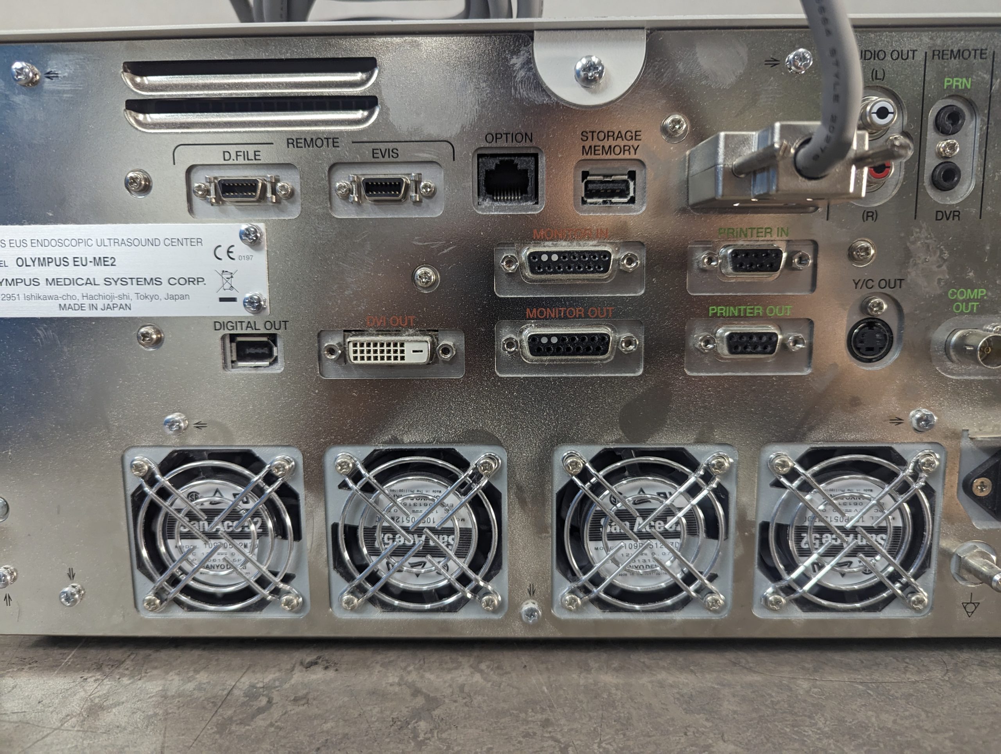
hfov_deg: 71.5
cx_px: 500
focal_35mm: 24
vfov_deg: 56.9
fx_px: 695
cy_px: 377
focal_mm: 6.81
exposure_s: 1/100
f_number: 1.85
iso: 438
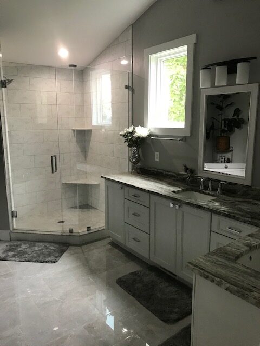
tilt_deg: -9.9
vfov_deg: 63.4
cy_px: 173
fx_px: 280
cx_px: 130
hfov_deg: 49.7
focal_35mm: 28
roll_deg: +0.3
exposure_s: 1/30
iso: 40
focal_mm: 3.99
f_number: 1.8
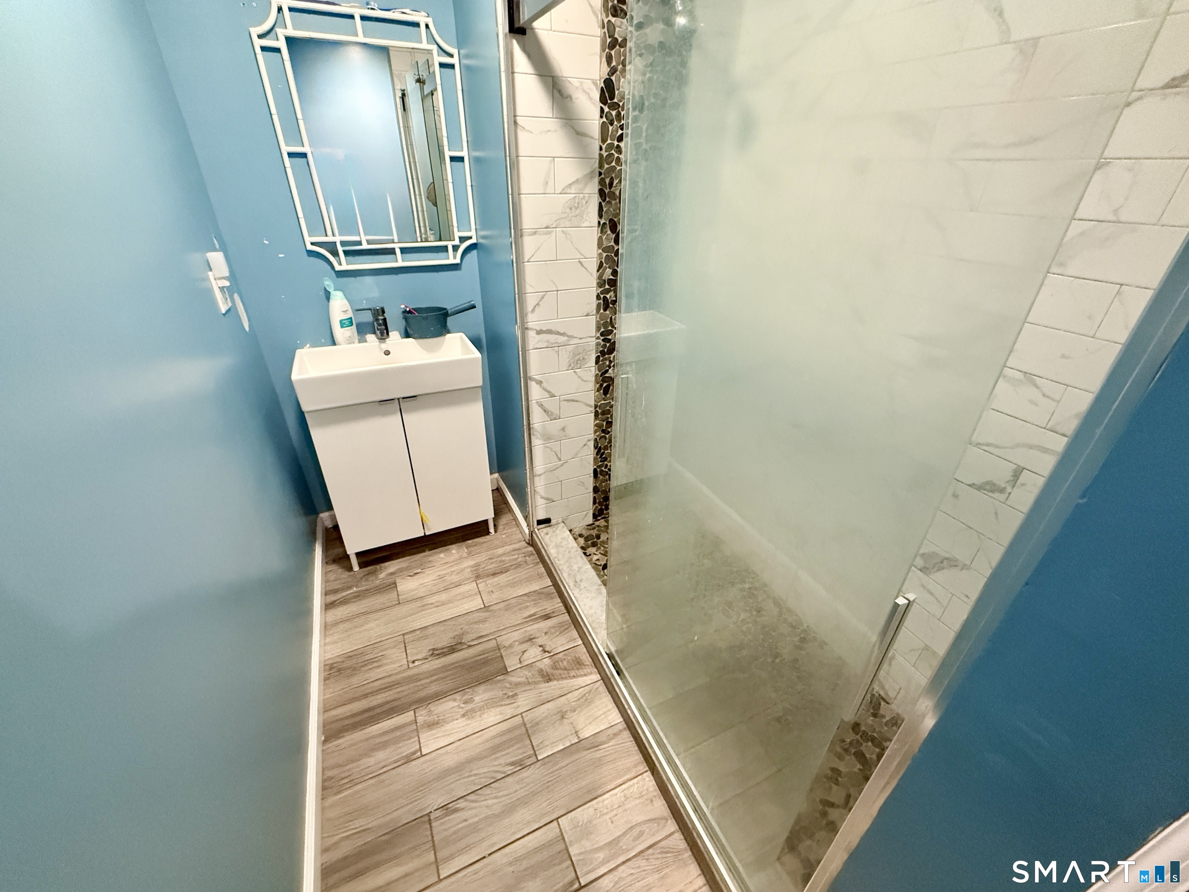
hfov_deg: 102.1
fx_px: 481
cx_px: 594
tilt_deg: -29.9
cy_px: 446
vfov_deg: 85.7
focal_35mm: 14
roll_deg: -1.7
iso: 800
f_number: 2.2
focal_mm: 2.22
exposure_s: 1/60
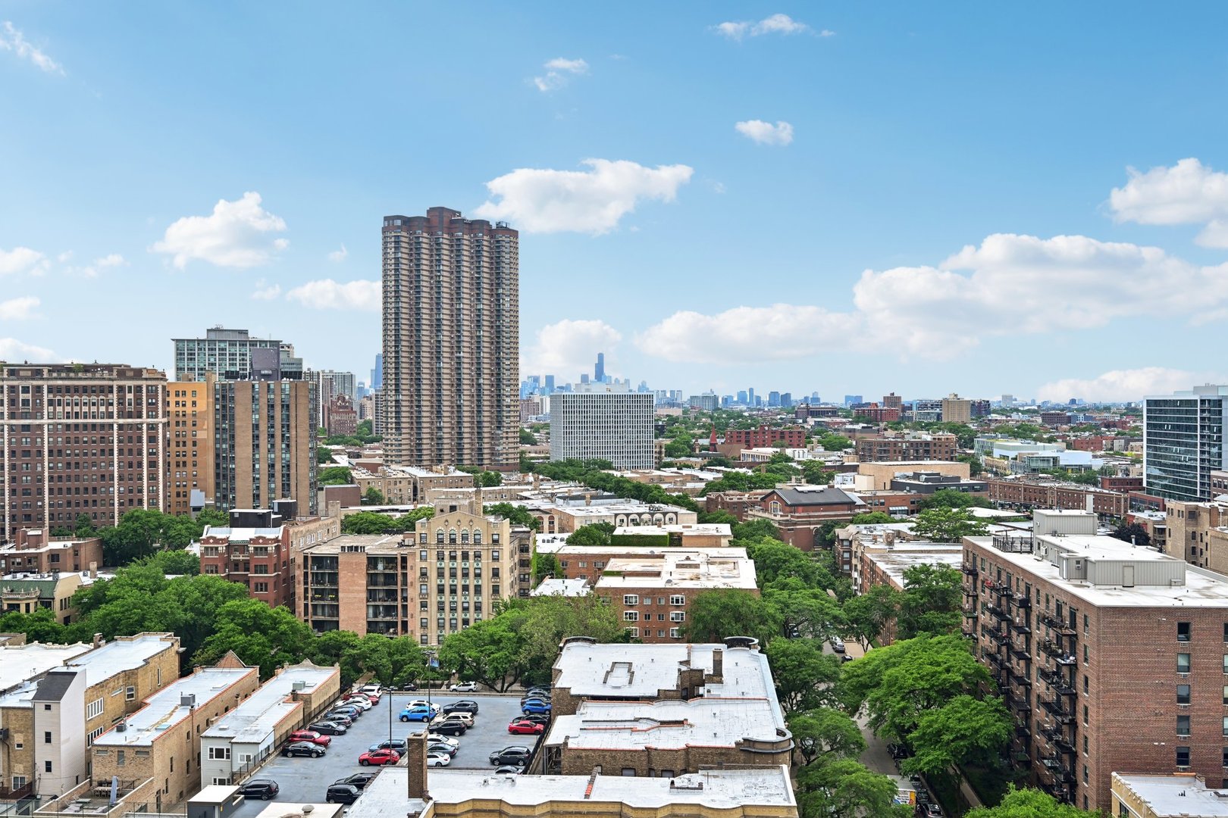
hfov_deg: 61.9
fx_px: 1023
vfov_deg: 43.6
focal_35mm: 30
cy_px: 409
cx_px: 614
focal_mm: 30
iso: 800
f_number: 8
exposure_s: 1/400
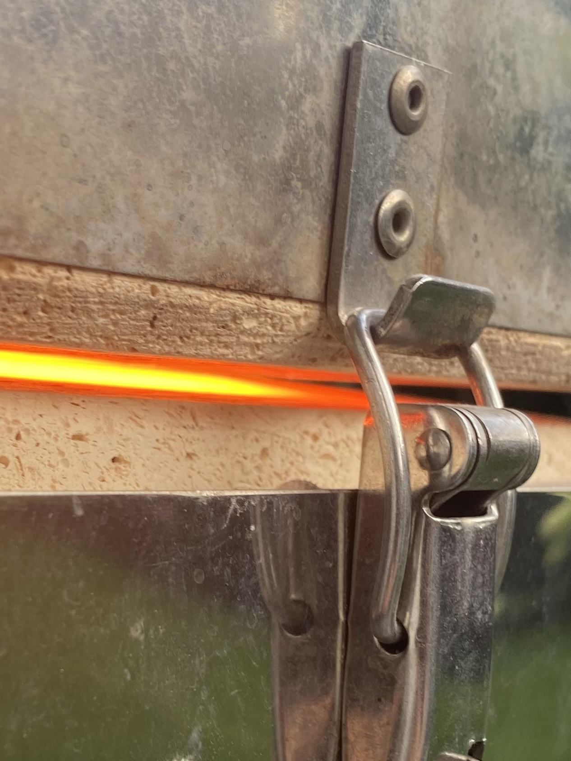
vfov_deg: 67.3
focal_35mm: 26
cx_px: 286
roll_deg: -3.7
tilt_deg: -8.0
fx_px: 572
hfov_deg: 53.1
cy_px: 380
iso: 40
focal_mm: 4.25
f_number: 1.8
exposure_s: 1/121
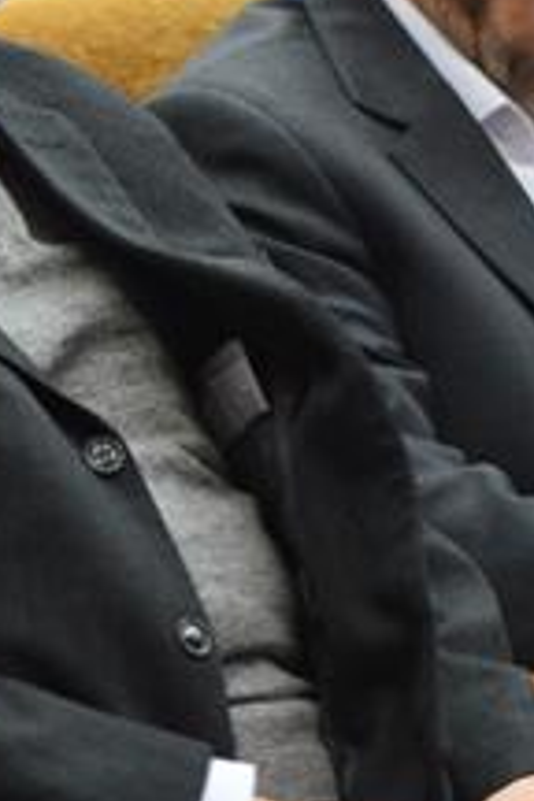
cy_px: 39
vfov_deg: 4.6
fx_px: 10034
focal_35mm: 451
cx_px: 304
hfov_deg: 3.0
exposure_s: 1/80
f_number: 2.8
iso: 3200
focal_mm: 122
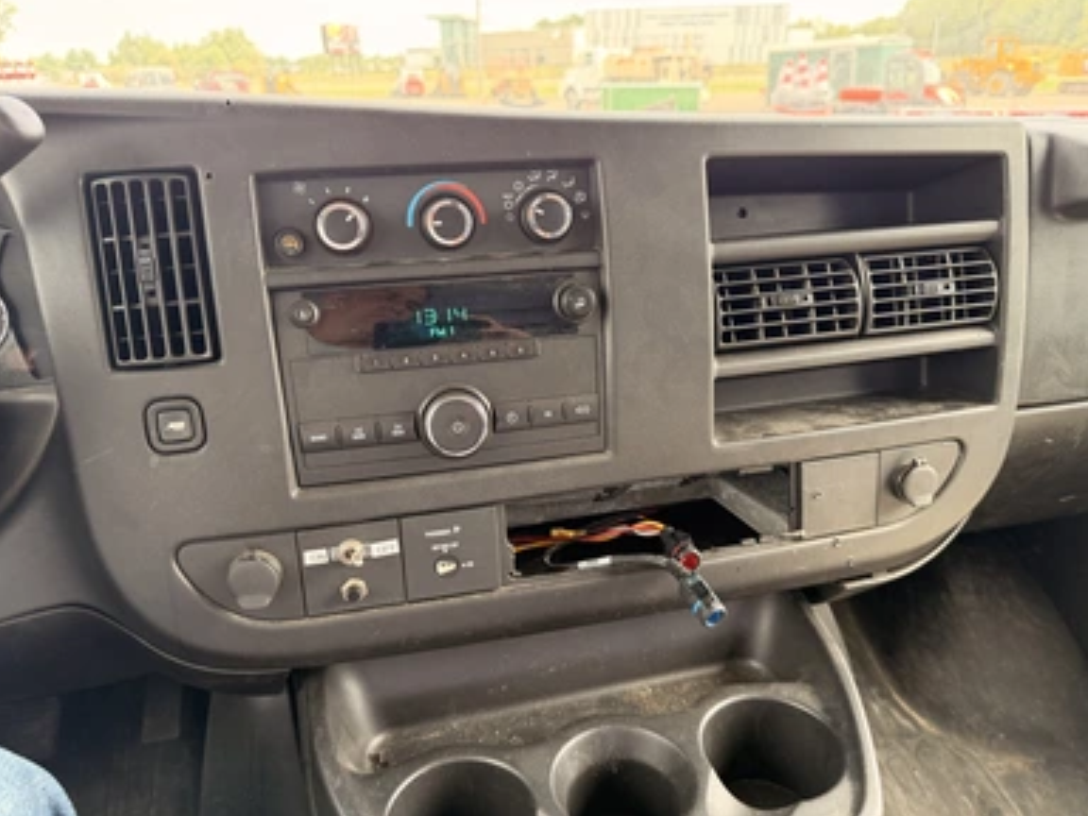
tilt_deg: -22.1
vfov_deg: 54.9
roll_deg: -0.1
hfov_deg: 69.4
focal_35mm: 25
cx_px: 555
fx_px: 786
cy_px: 394
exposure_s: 1/129
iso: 160
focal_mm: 6.76
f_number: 1.78
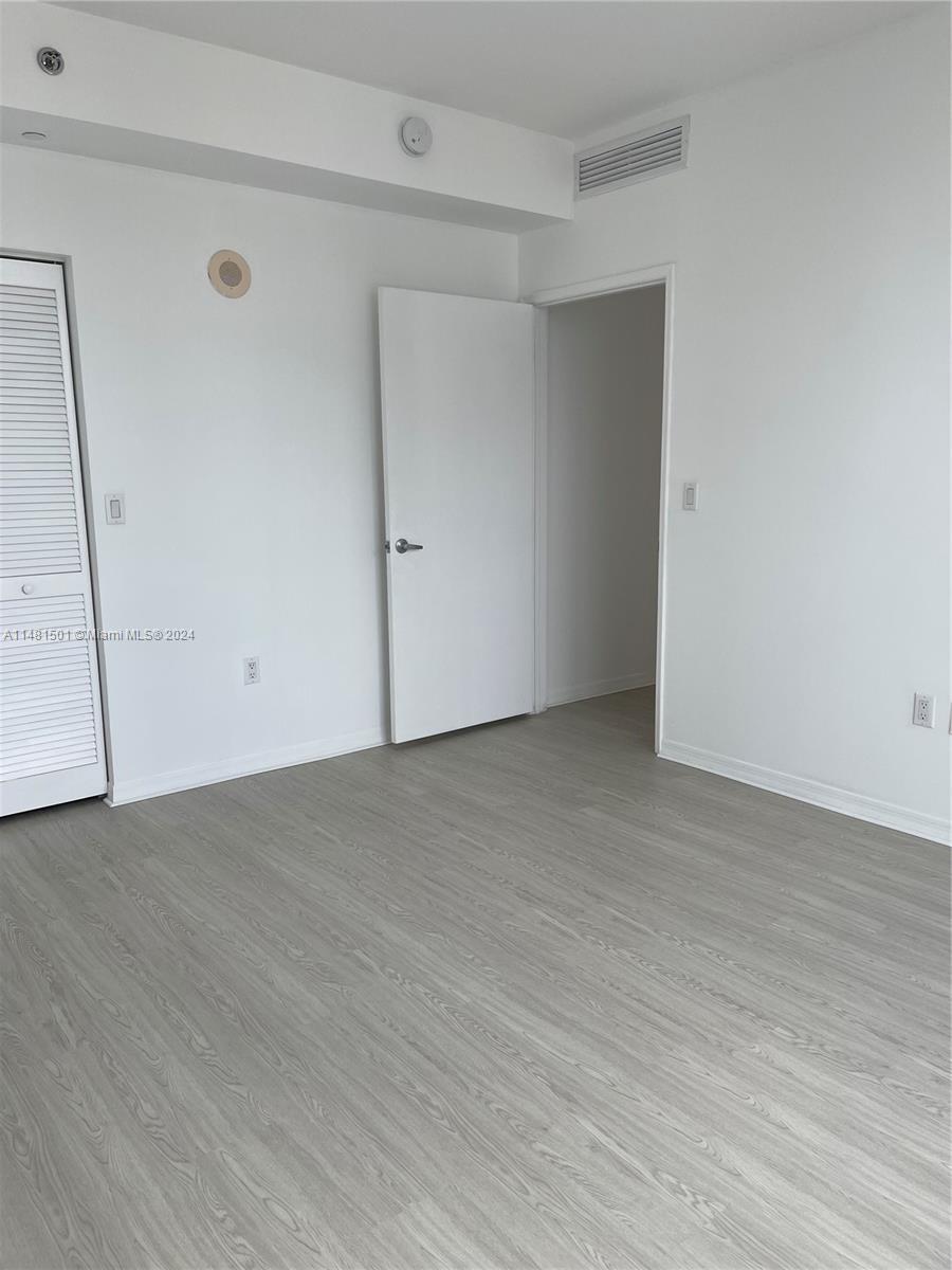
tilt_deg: -9.8
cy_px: 635
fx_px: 917
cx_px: 476
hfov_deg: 54.9
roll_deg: +0.4
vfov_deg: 69.4
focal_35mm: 25
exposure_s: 1/223
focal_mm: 5.1
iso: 32
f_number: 1.6
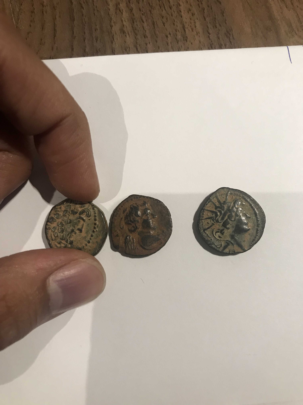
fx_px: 327
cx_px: 152
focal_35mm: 28
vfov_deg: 63.4
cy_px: 202
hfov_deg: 49.7
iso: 40
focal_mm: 3.99
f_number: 1.8
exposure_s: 1/14
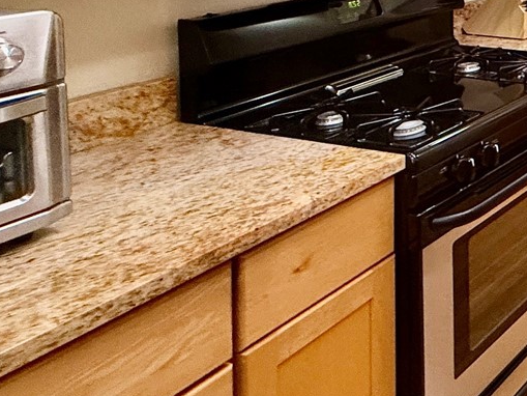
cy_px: -97
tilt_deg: -1.5
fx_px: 670
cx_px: 802
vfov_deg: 28.1
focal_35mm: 44
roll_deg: -1.0
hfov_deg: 27.8
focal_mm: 2.22
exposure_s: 1/60
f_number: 2.2
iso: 200
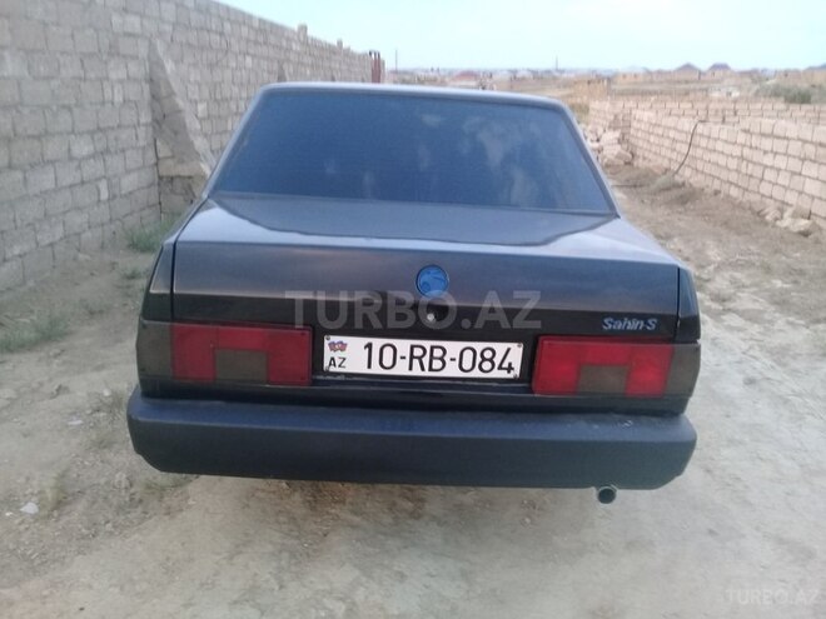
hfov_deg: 58.4
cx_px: 413
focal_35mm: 31
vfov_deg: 45.4
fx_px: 740
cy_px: 310
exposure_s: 1/33
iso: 100
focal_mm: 3.3
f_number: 2.2
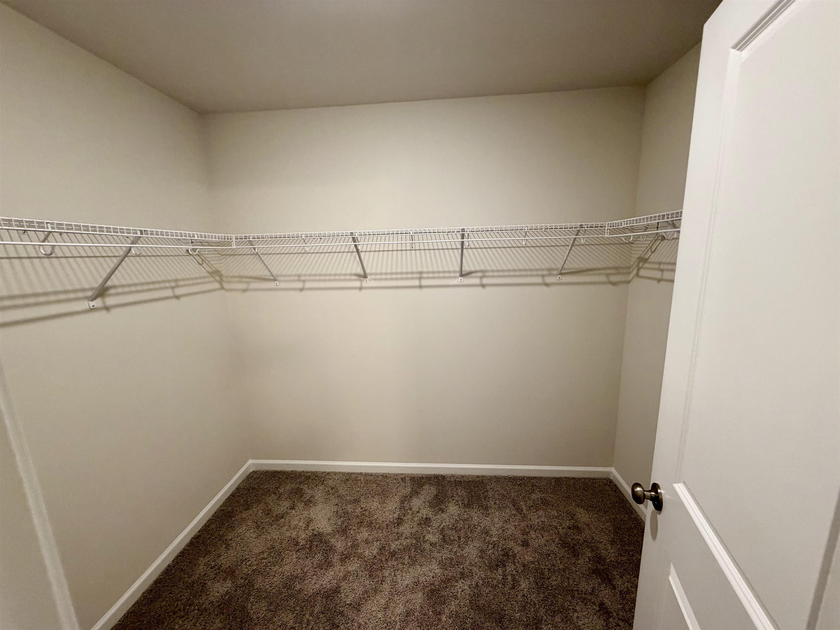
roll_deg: +1.6
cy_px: 315
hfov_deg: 102.1
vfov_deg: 85.7
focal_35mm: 14
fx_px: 340
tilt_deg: -10.3
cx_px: 420
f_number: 2.2
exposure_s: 1/60
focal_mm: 2.22
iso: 200
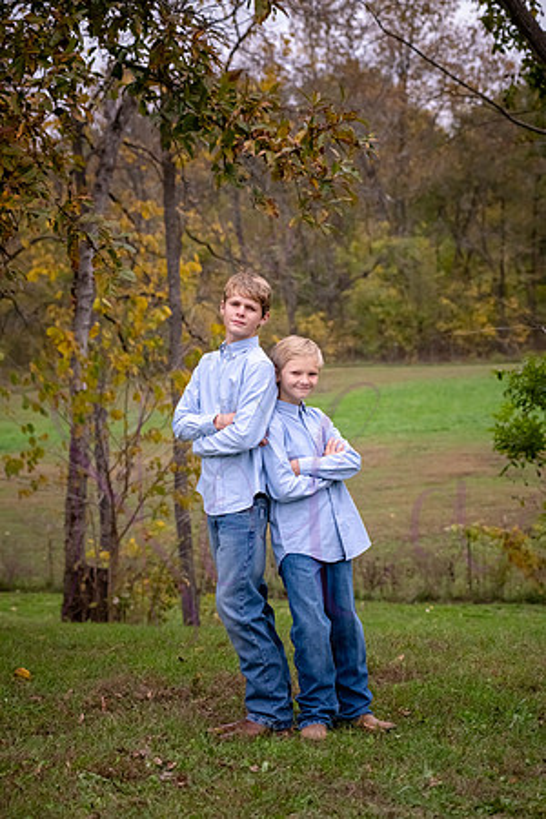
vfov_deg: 22.1
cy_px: 410
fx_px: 2093
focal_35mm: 92
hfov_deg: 14.9
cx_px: 273
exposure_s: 1/800
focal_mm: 92
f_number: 6.3
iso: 2000
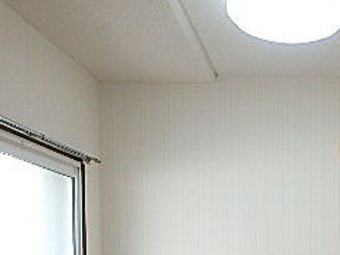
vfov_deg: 23.8
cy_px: 307
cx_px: 319
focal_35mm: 56
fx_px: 550
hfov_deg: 32.3
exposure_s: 1/80
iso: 125
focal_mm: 3.7
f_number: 3.5
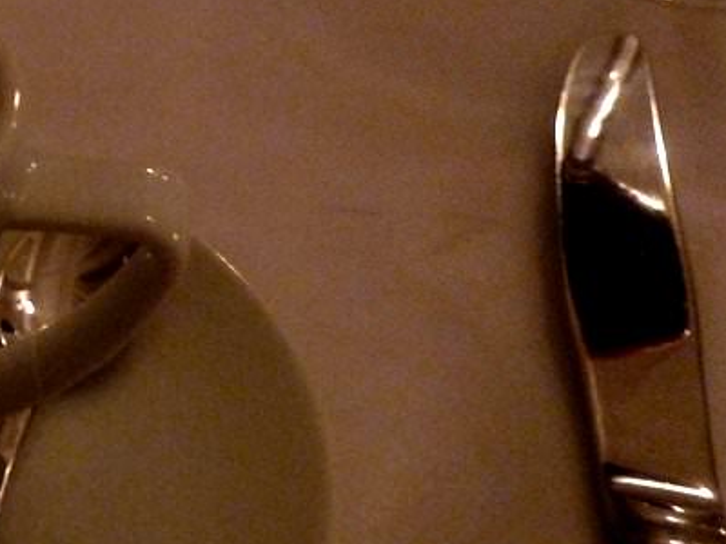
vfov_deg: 22.9
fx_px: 1342
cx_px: -158
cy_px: 299
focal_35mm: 64
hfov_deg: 26.7
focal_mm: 4.1
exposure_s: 1/4
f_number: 3.3
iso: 400
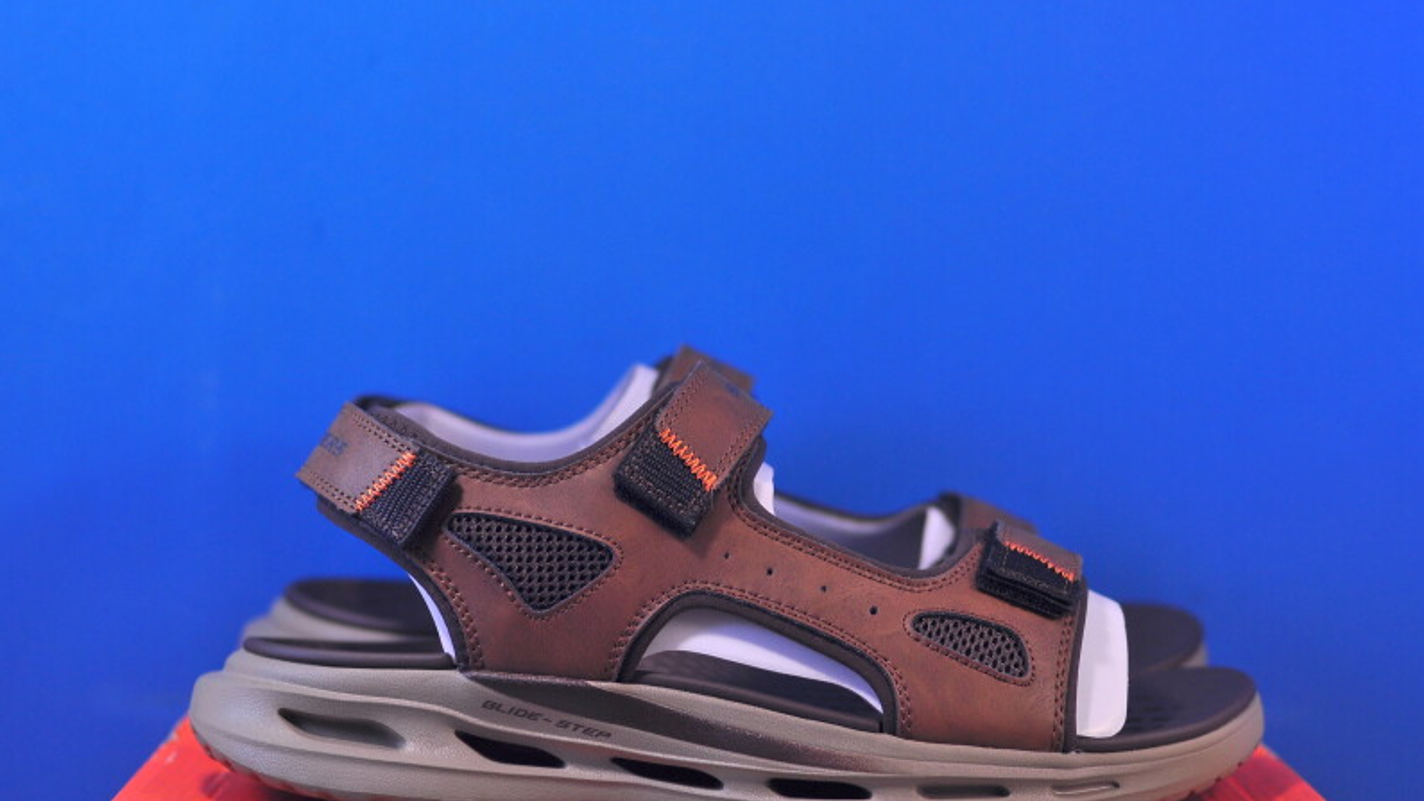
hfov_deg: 26.9
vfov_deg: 15.3
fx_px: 2983
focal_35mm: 79
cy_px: 445
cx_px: 709
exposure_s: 1/320
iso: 250
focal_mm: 50
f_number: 2.5
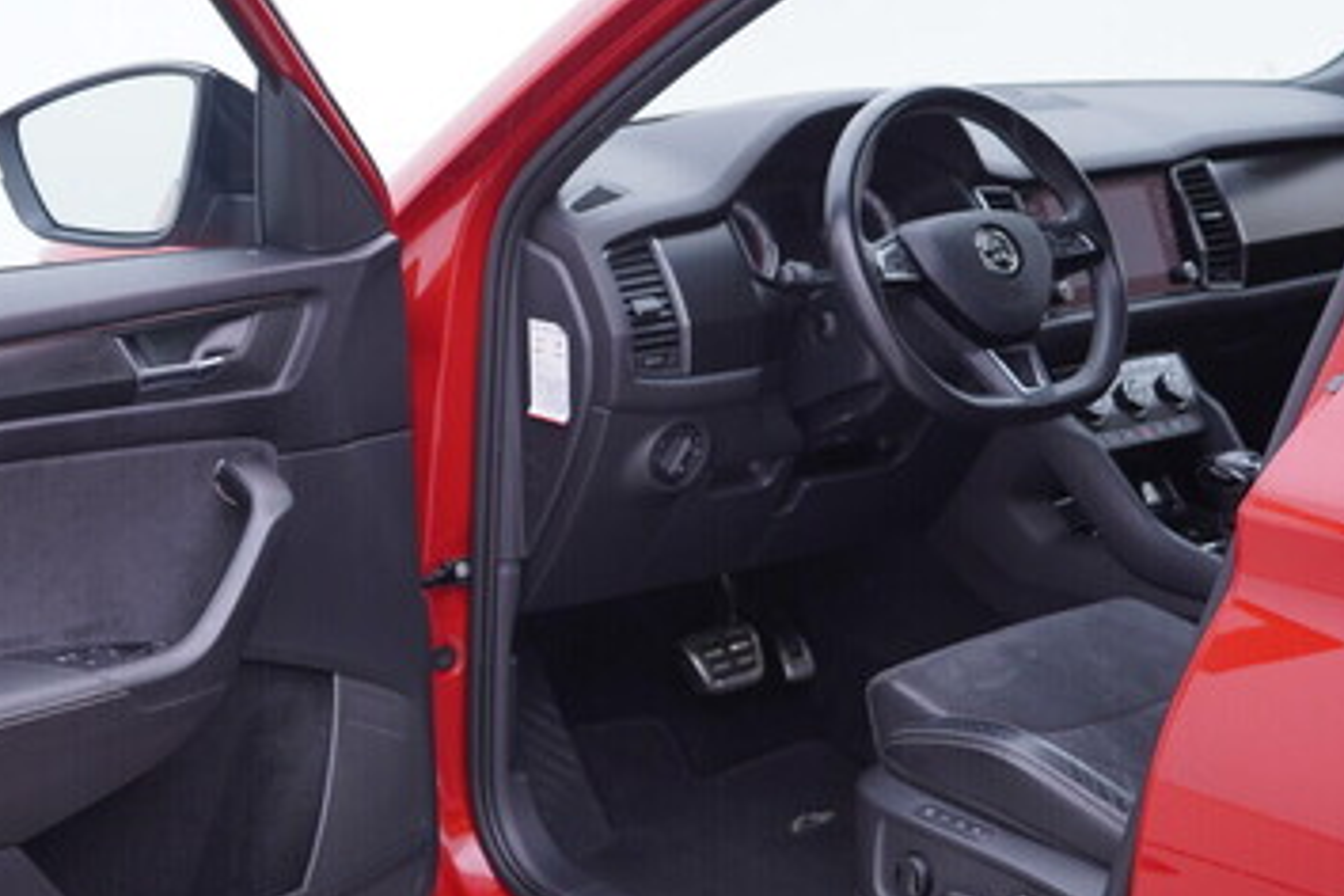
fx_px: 2091
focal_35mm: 56
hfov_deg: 35.2
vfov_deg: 24.2
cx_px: 410
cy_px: 480
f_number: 2.8
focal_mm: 24
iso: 125
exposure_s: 1/40
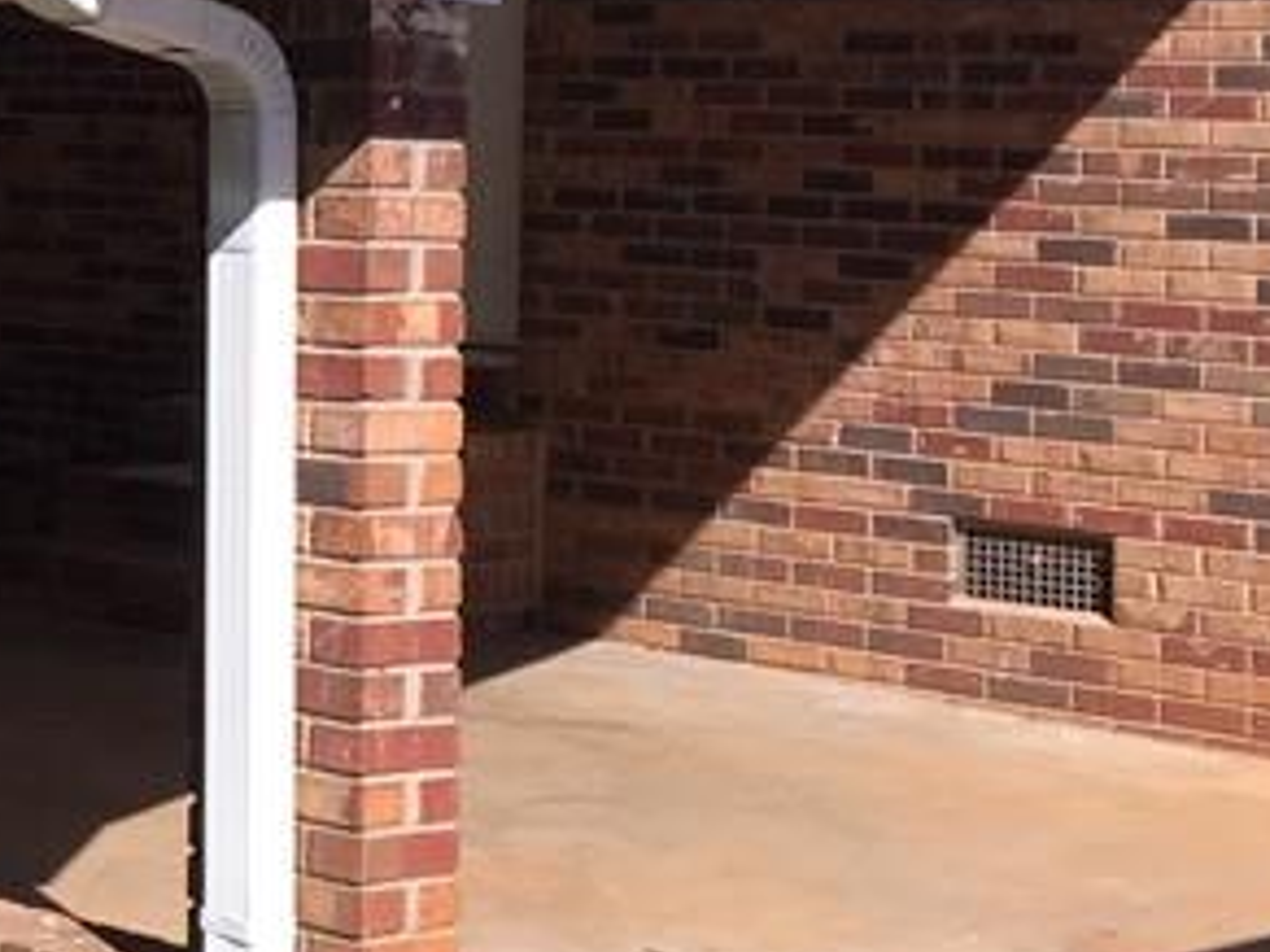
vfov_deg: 14.1
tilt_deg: +2.7
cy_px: -135
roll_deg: -2.4
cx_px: -279
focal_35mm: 102
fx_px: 3741
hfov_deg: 18.2
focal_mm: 4.15
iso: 32
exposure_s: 1/1319
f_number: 2.2
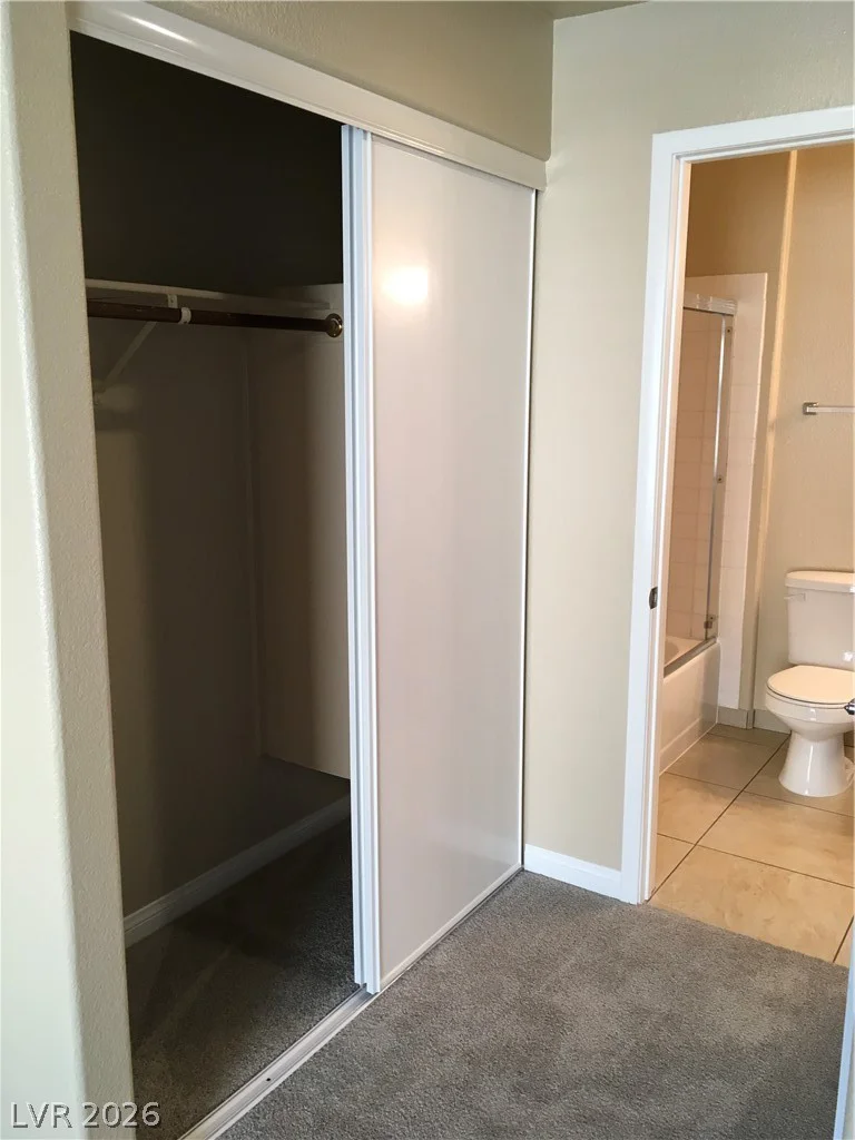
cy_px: 570
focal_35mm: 29
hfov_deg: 48.2
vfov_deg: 61.7
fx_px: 955
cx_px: 428
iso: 40
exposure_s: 1/33
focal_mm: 4.15
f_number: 2.2
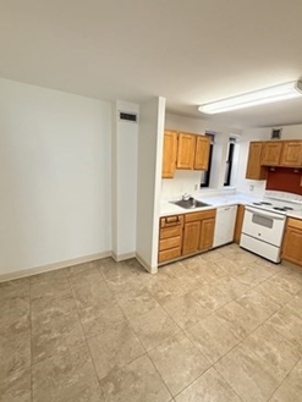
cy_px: 201
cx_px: 176
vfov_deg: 91.0
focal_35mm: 17
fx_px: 198
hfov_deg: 74.2
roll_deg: -3.9
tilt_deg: -11.4
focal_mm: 2.22
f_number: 2.2
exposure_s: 1/63
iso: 320
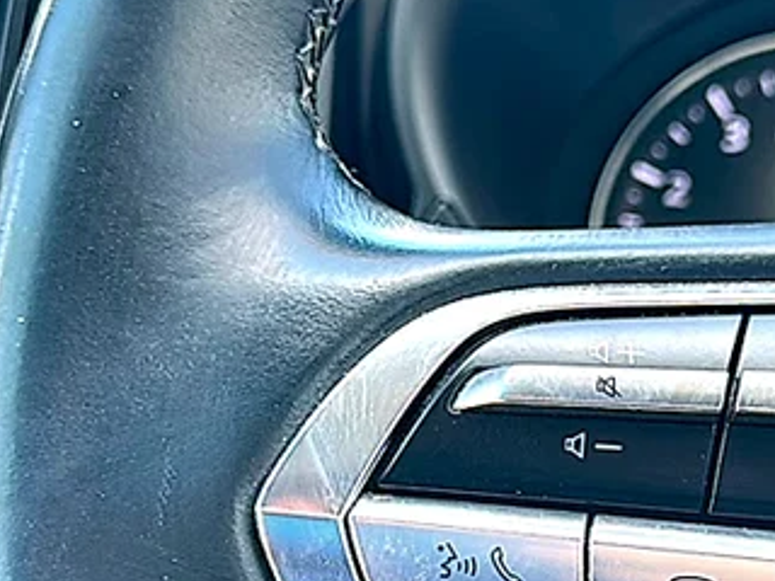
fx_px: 1858
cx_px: 613
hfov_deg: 23.2
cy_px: 415
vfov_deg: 17.7
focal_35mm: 83
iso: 64
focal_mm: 6.86
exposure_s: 1/64
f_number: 1.78
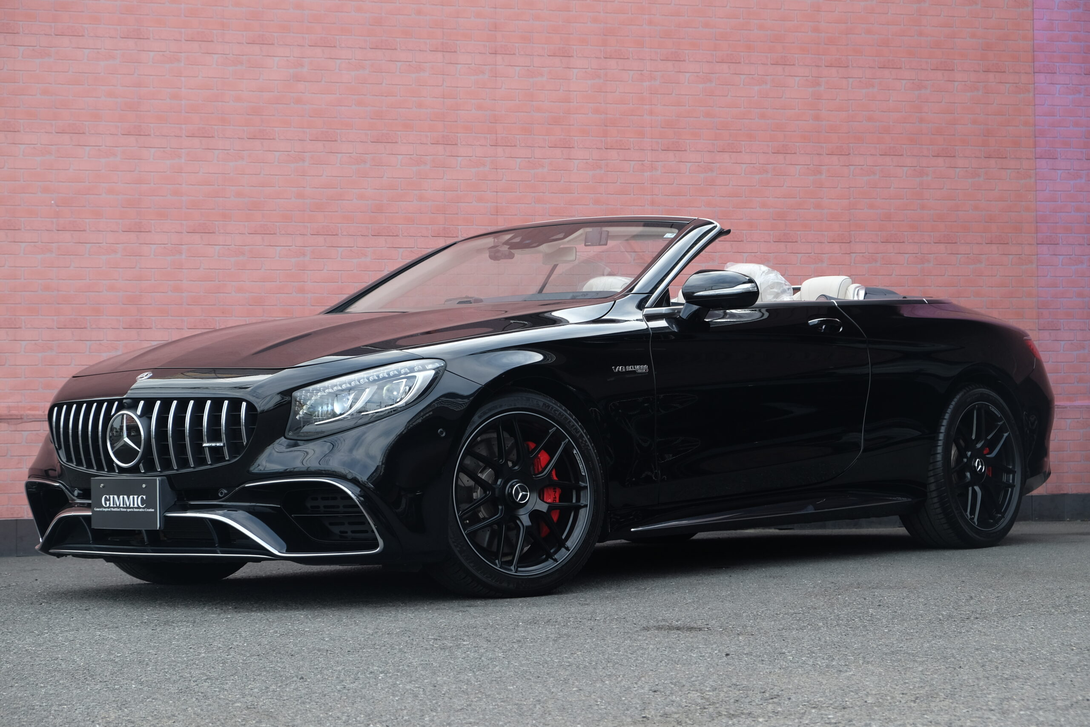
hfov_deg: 25.7
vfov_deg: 17.3
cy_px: 364
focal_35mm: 79
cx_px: 545
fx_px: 2392
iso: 200
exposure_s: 1/170
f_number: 5.6
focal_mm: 52.7
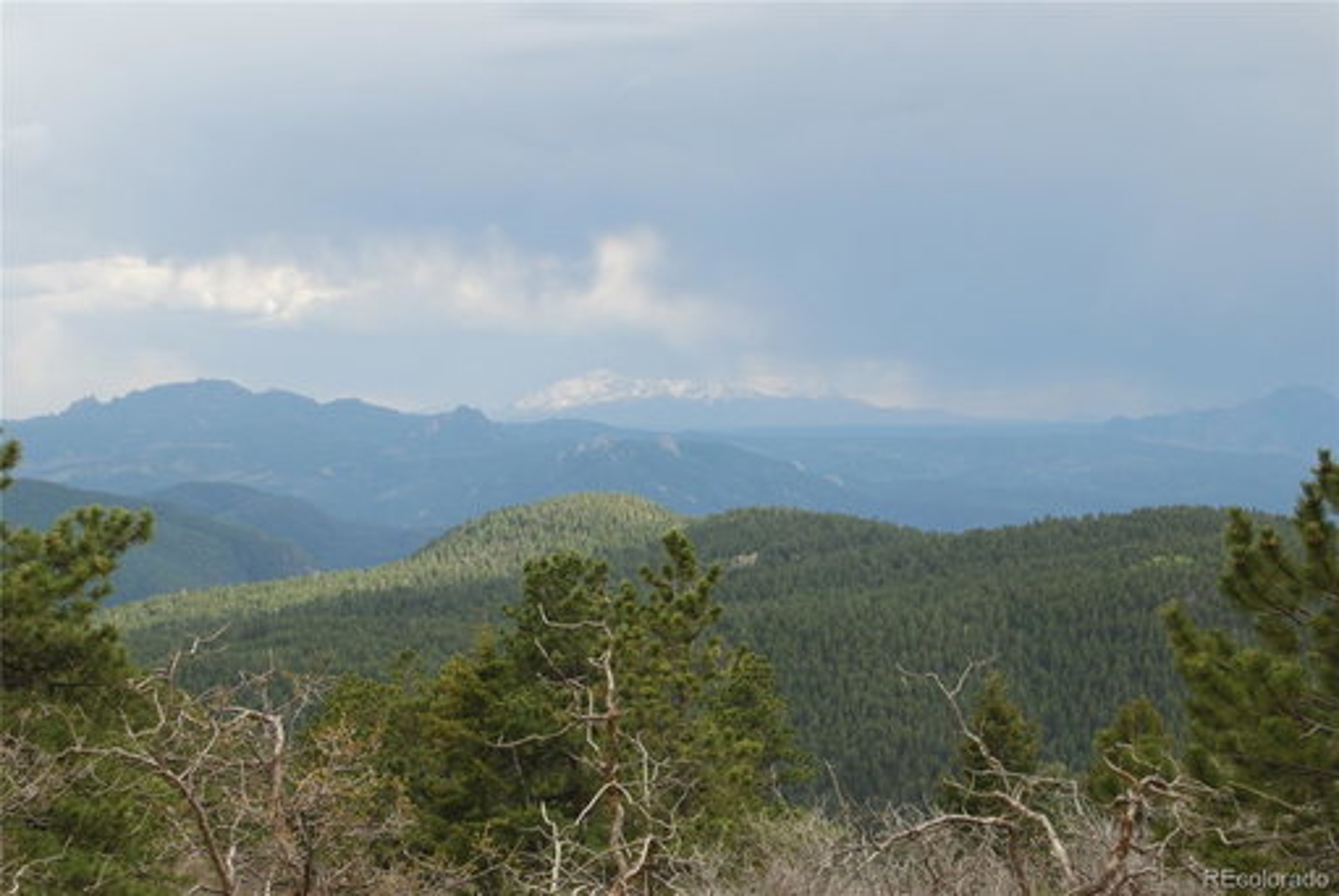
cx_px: 670
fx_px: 3072
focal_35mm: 82
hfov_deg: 24.6
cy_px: 448
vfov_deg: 16.6
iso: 200
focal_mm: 55
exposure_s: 1/160
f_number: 9
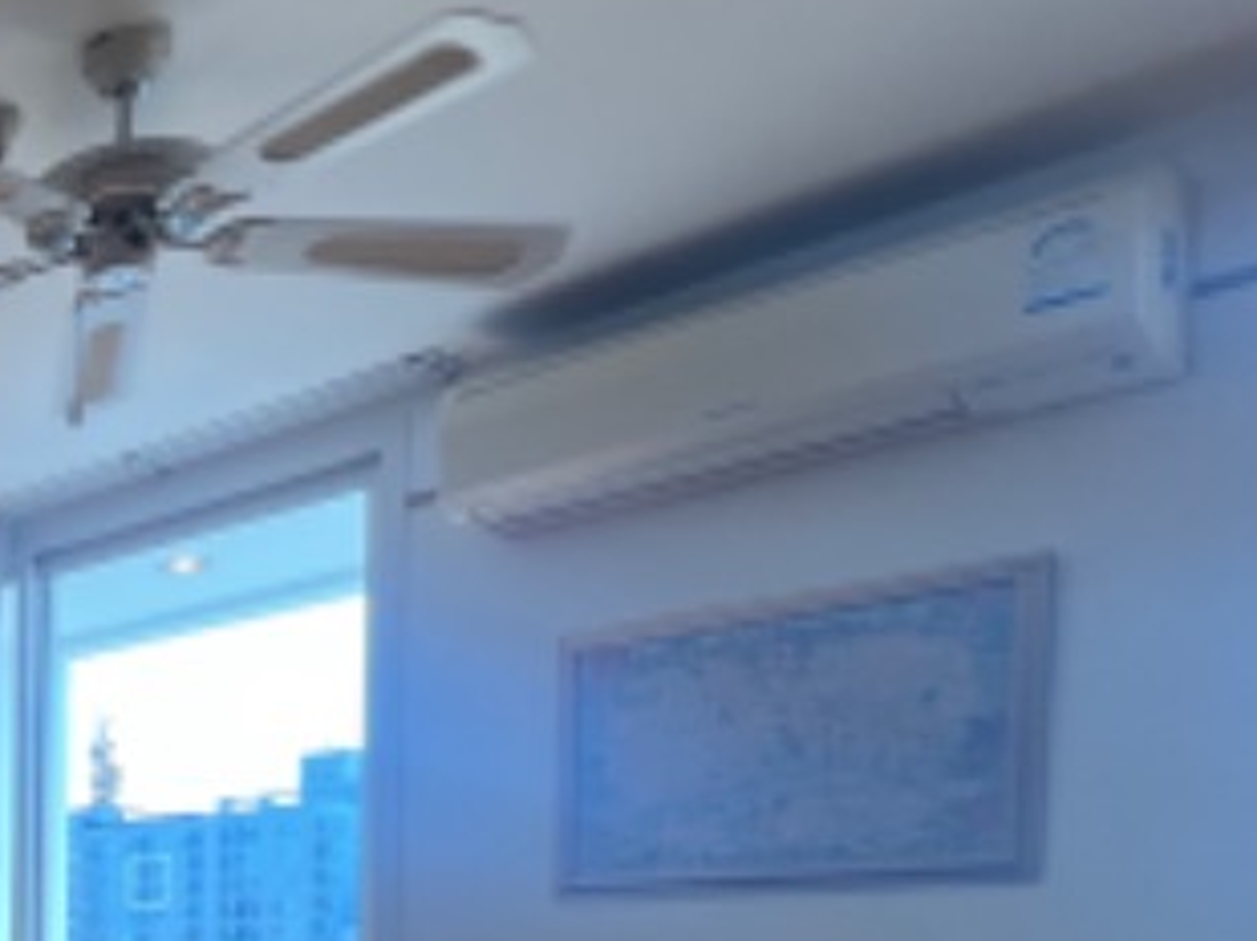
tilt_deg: +0.3
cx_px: -689
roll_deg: +0.0
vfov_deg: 30.4
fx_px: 1524
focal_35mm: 42
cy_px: 1055
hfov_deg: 27.6
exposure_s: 1/122
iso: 64
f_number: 1.8
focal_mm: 1.57
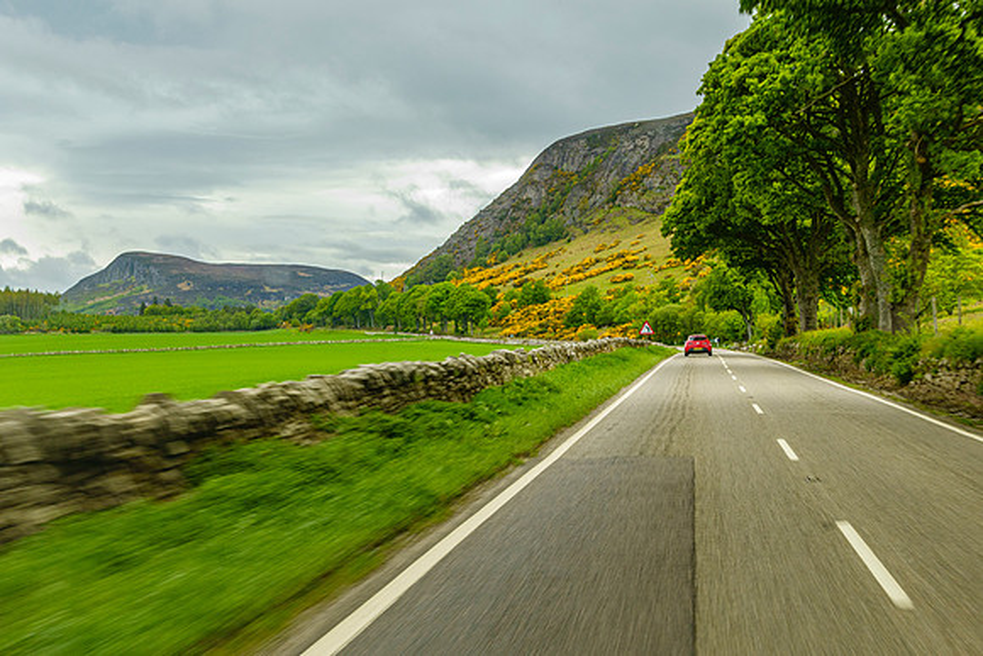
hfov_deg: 41.9
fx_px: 1284
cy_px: 328
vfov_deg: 28.7
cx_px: 492
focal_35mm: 47
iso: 125
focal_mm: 17.27
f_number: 7.1
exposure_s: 1/50
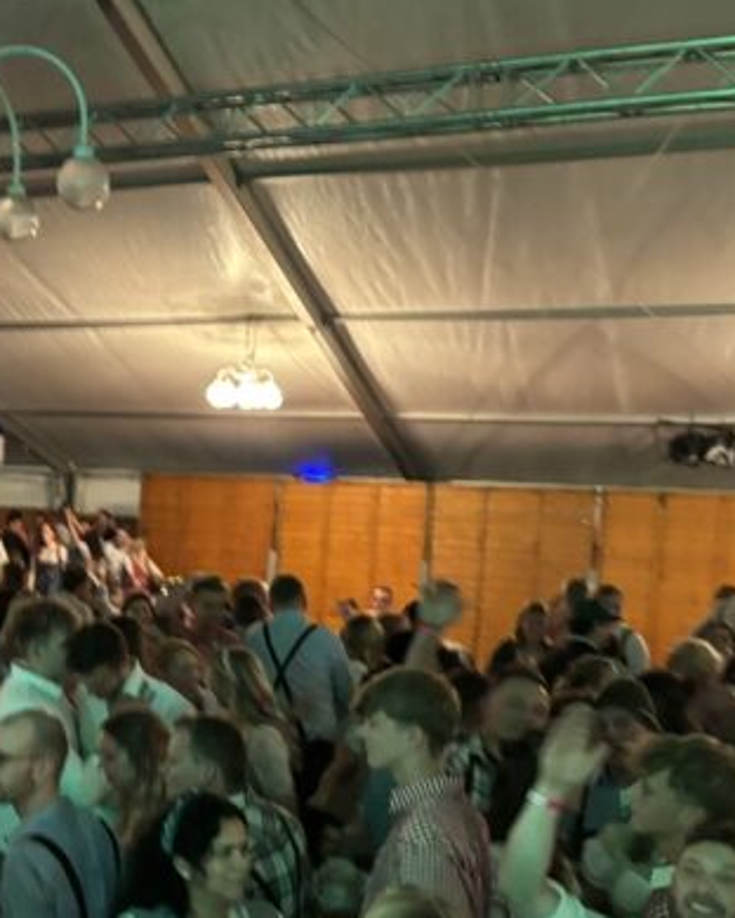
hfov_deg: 28.1
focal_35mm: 50
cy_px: 598
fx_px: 1360
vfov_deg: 37.0
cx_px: -28
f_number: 1.6
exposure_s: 1/30
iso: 640
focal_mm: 5.96
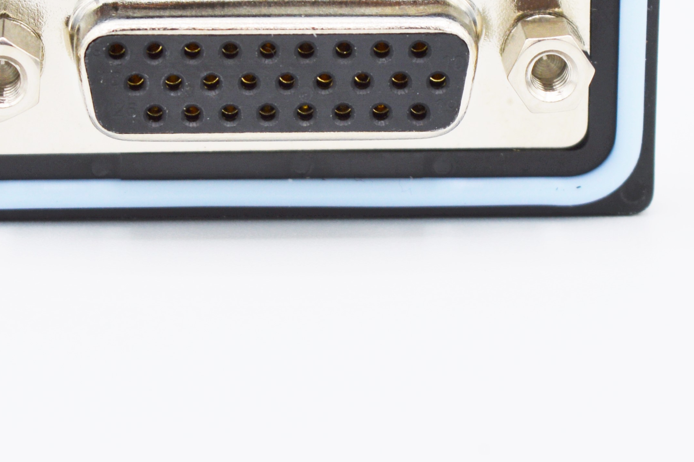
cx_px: 269
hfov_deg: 12.7
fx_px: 3120
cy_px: 52
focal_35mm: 162
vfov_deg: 8.4
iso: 100
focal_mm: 55
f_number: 8
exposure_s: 1/250
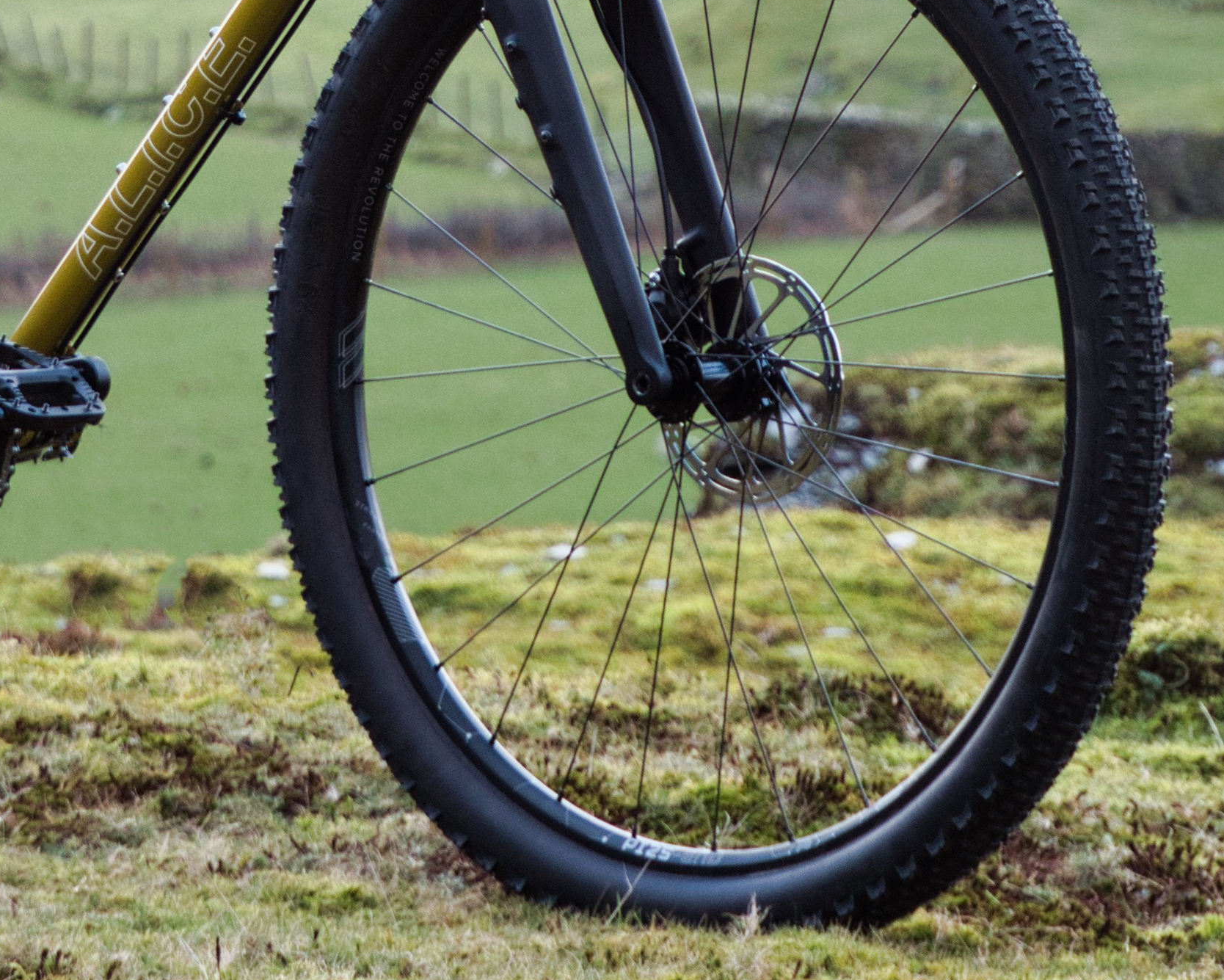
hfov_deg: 5.3
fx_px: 13188
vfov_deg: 4.2
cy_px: -334
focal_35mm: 364
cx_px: 112
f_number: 5.6
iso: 320
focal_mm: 60
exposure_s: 1/125
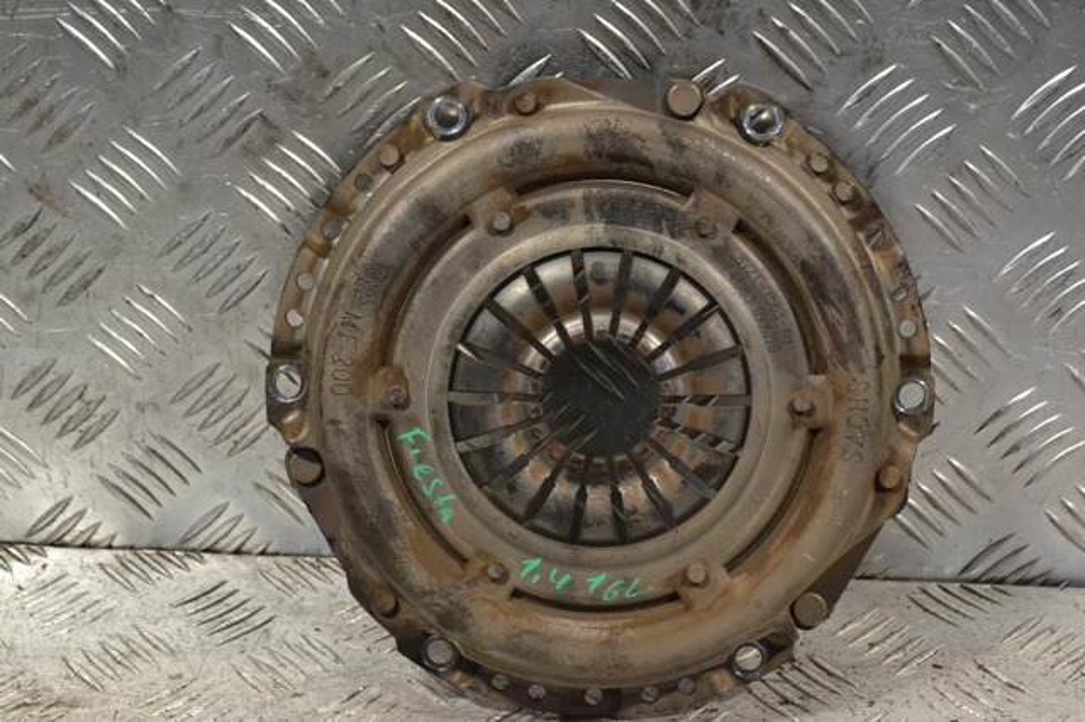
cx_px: 542
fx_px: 2259
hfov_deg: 27.0
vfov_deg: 18.2
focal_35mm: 75
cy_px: 361
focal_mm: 50
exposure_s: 1/250
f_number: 8
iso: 3200
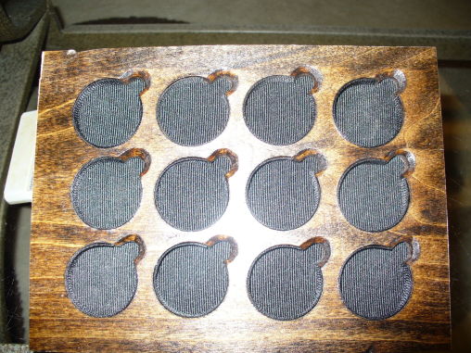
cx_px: 236
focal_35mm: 37
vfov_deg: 38.7
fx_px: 503
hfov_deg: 50.1
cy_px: 176
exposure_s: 1/30
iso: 80
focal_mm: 6.1
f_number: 2.8
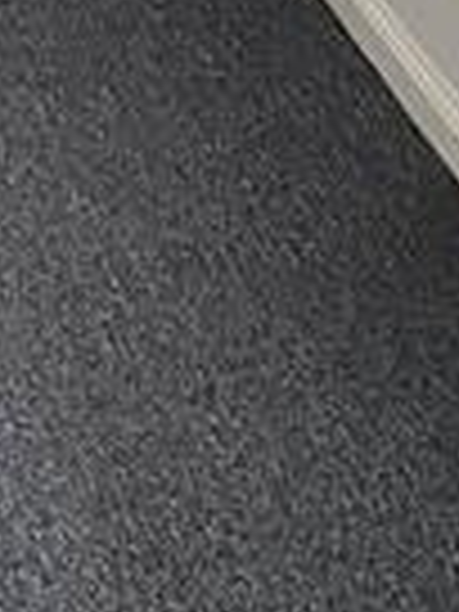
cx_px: -976
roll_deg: +2.8
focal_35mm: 184
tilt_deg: -16.9
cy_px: -176
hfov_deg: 7.1
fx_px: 3253
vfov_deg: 10.5
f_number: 1.6
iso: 320
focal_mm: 4.2
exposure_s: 1/60
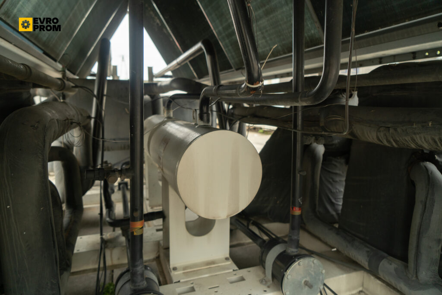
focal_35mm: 24
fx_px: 295
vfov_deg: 53.1
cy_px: 148
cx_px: 221
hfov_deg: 73.7
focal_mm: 24
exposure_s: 1/80
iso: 200
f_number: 4
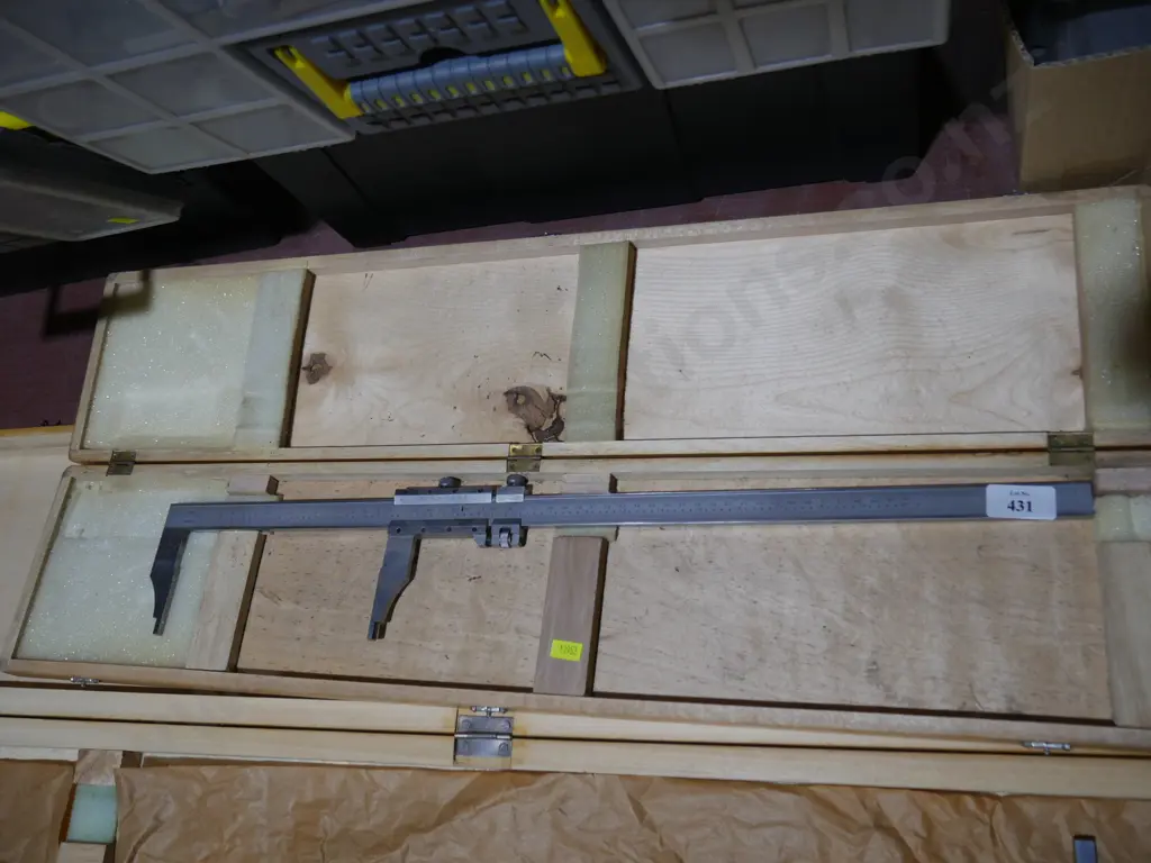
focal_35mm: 32
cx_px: 576
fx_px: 1064
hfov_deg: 56.8
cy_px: 432
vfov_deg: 44.2
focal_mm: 16
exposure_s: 1/125
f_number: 3.6
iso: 200
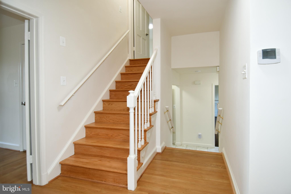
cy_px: 97
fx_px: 145
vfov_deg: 67.4
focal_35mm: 18
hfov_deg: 90.0
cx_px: 146
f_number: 4
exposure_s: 1/60
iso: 320
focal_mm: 12
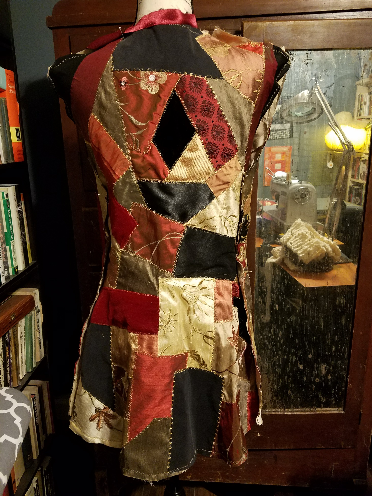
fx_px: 373
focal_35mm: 26
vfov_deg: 67.3
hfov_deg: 53.1
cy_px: 248
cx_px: 186
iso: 200
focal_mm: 4.2
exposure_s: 1/10
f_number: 1.7
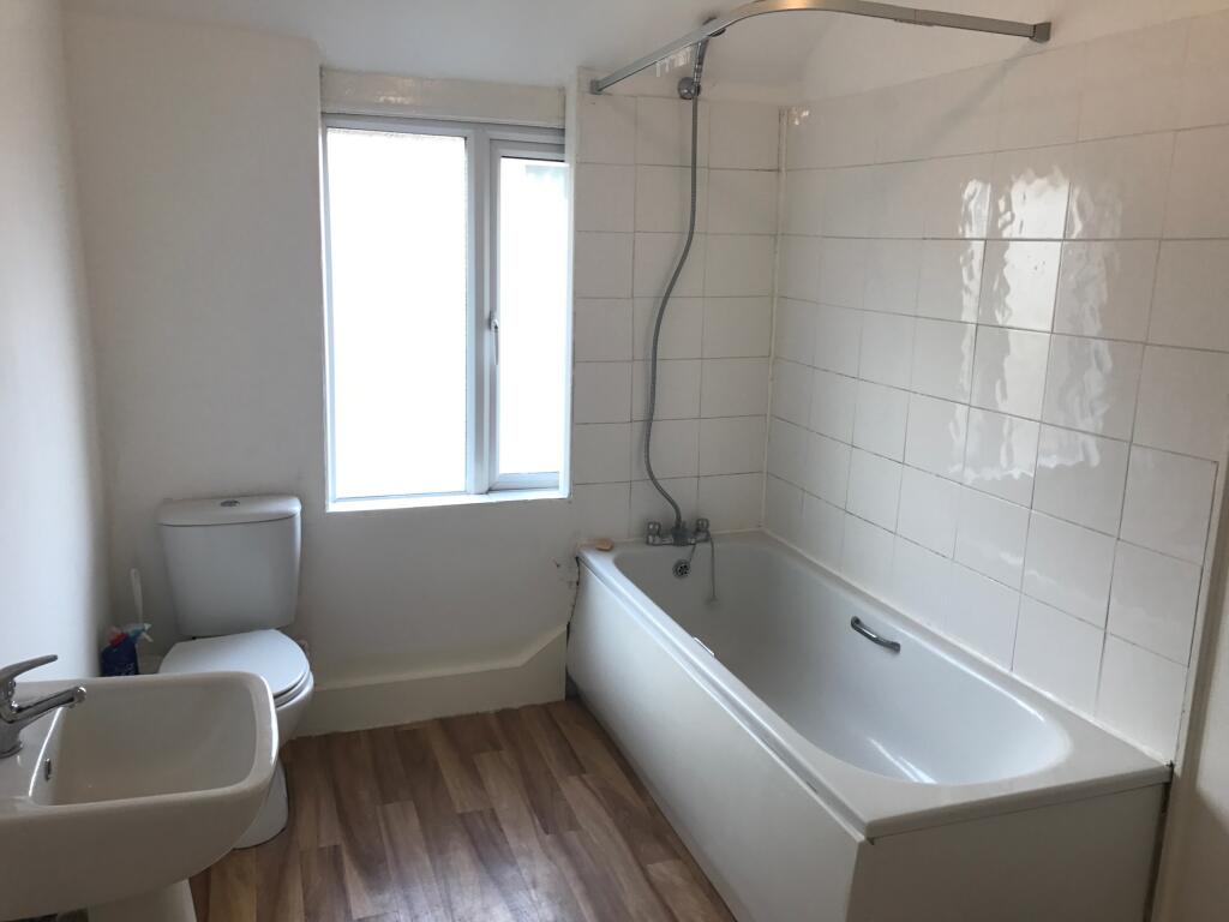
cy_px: 461
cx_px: 614
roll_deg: -2.0
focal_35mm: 28
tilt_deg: -13.0
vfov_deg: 49.7
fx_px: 994
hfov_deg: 63.4
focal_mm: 3.99
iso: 20
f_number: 1.8
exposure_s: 1/50
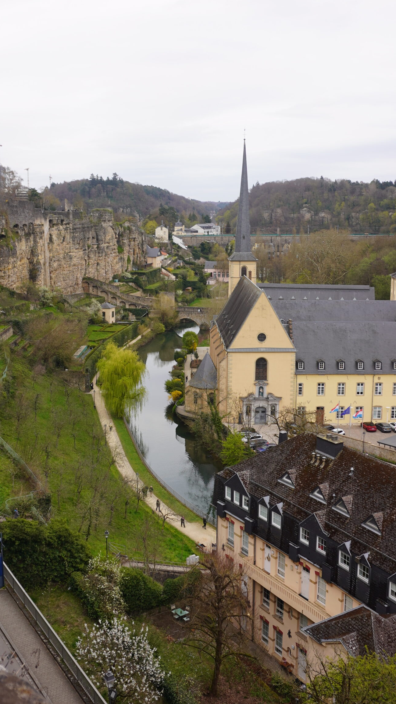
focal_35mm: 36
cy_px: 338
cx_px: 181
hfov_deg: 32.8
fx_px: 672
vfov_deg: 55.3
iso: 100
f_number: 5.6
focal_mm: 21
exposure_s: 1/80
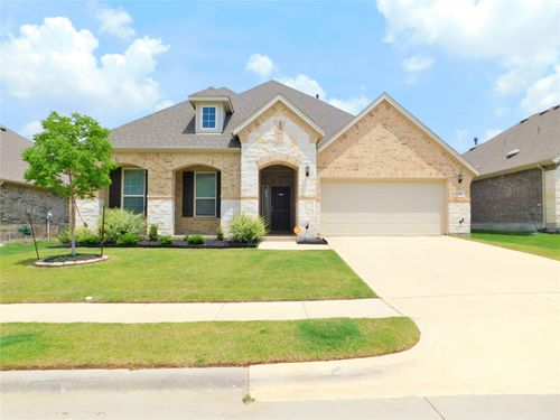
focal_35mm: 23
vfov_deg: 58.9
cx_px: 280
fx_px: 372
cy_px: 210
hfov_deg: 73.9
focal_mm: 4
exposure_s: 1/500
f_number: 6
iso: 125
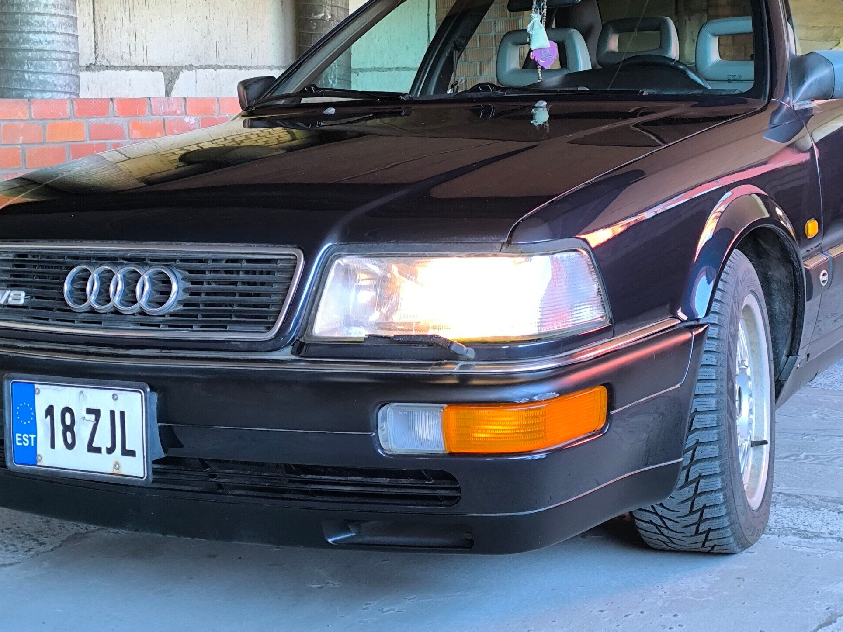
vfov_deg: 23.4
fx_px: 1510
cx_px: 421
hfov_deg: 31.2
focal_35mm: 62
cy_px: 154
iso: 800
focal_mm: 6.14
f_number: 1.65
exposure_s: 1/100
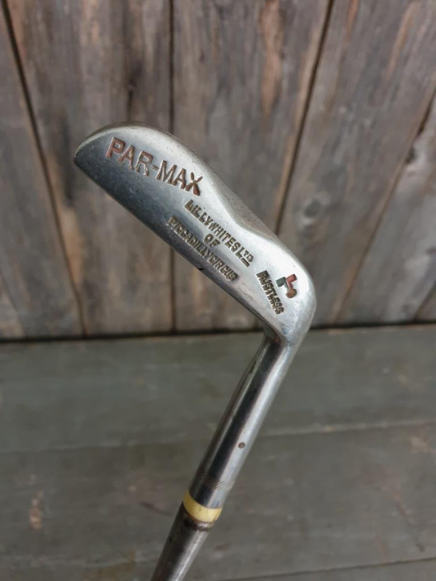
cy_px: 290
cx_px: 218
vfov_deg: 67.3
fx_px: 437
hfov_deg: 53.1
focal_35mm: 26
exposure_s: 1/17
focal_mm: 4.3
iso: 320
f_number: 1.5
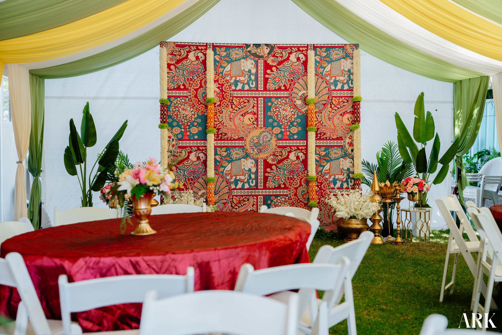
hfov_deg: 40.3
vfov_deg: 27.5
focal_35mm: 49
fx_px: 683
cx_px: 251
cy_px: 168
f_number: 2.8
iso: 250
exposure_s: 1/125
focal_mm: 49
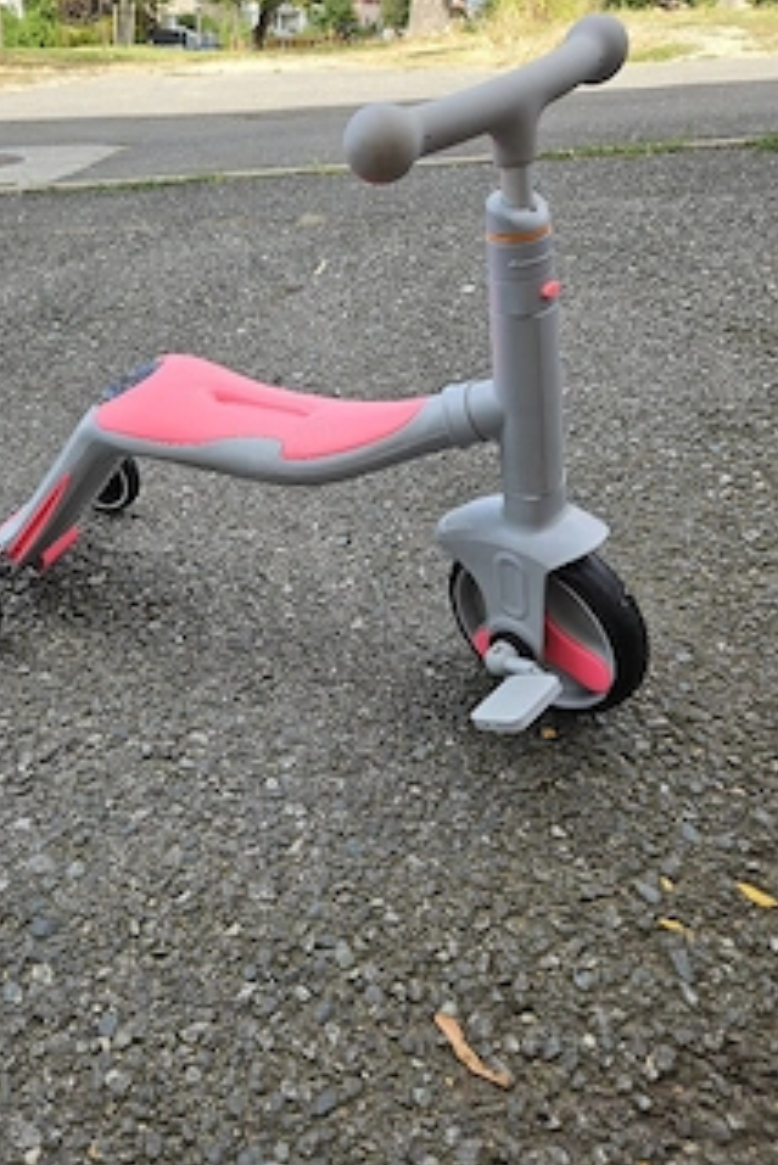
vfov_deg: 61.9
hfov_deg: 43.3
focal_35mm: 30
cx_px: 289
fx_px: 971
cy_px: 548
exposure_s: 1/556
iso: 25
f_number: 1.8
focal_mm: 5.4
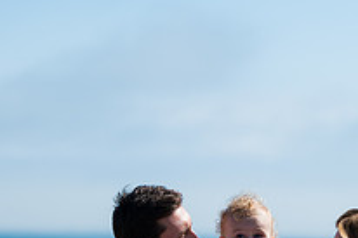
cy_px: 334
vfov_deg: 4.6
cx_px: 282
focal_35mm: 295
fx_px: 2931
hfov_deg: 7.0
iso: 200
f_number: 3.2
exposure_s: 1/5000
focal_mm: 105
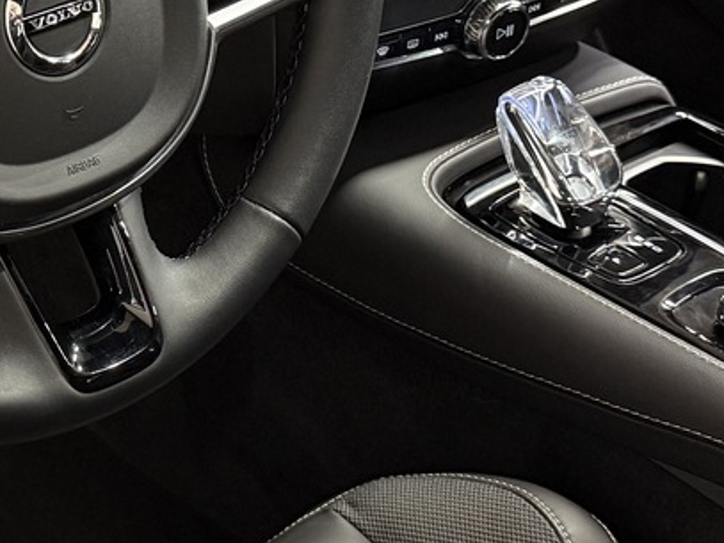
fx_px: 1777
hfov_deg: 22.2
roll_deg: -0.4
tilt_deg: -34.5
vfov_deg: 17.3
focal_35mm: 85
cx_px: 14
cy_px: 166
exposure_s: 1/50
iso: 250
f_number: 1.78
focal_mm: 6.76
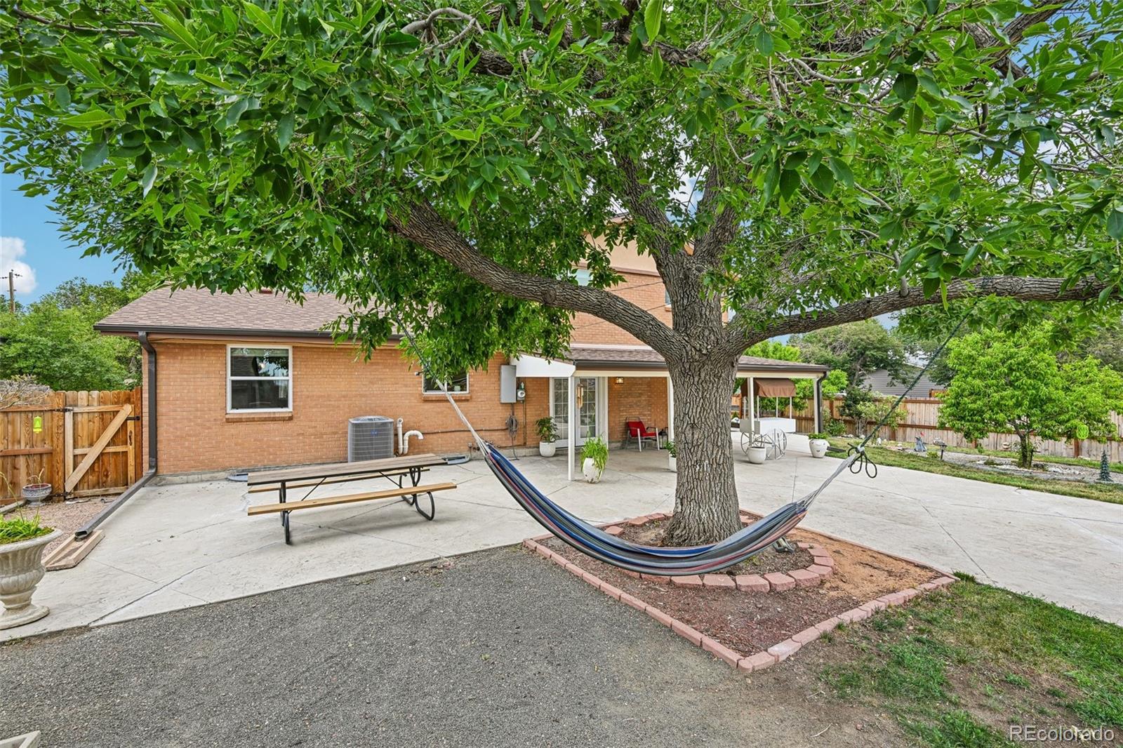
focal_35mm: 16
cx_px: 562
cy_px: 374
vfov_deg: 75.5
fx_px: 483
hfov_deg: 98.6
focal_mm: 15.5
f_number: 10
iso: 64
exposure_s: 1/25
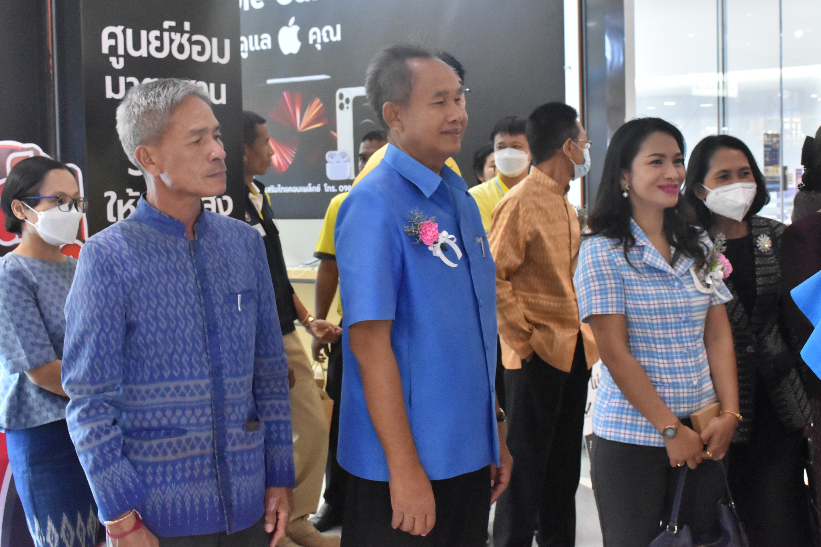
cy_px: 219
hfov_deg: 36.2
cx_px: 443
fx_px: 1254
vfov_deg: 24.6
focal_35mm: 55
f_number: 7.1
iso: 3200
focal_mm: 30
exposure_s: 1/200
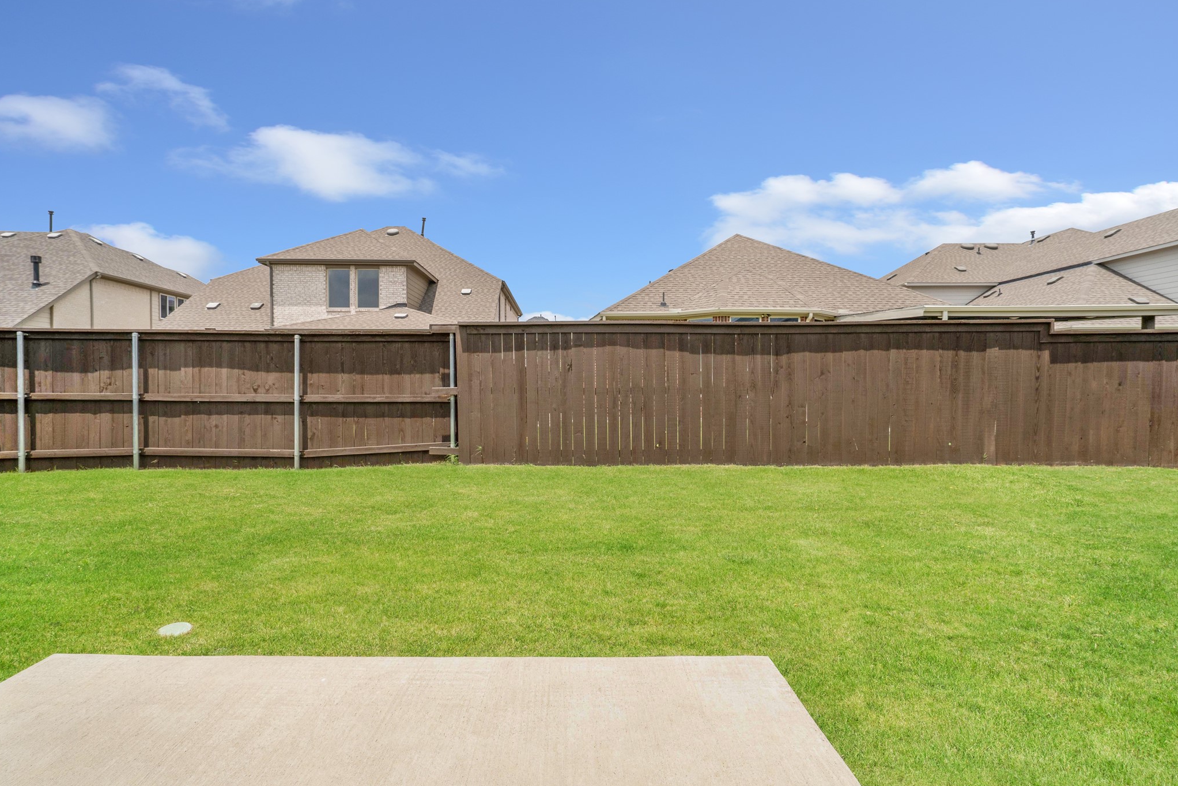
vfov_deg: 70.4
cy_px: 392
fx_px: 556
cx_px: 563
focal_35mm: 17
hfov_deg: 93.2
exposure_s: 1/2500
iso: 500
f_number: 9
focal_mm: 16
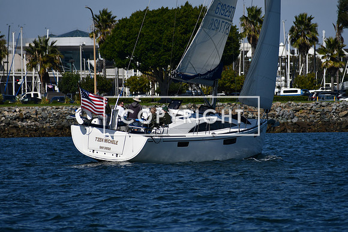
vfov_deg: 3.1
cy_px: 116
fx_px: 4351
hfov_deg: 4.6
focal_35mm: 450
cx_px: 174
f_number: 8
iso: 200
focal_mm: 300
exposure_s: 1/2000
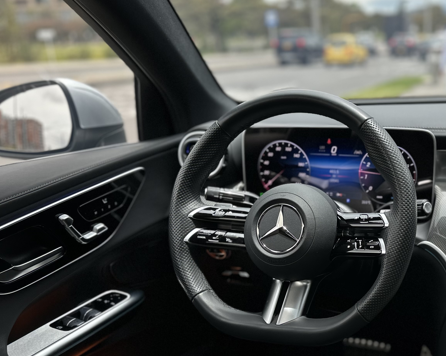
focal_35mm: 41
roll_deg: +0.2
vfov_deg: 35.9
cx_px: 346
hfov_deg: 43.1
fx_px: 541
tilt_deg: -21.8
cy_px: 255
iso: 80
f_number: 1.78
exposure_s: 1/404
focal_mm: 6.86
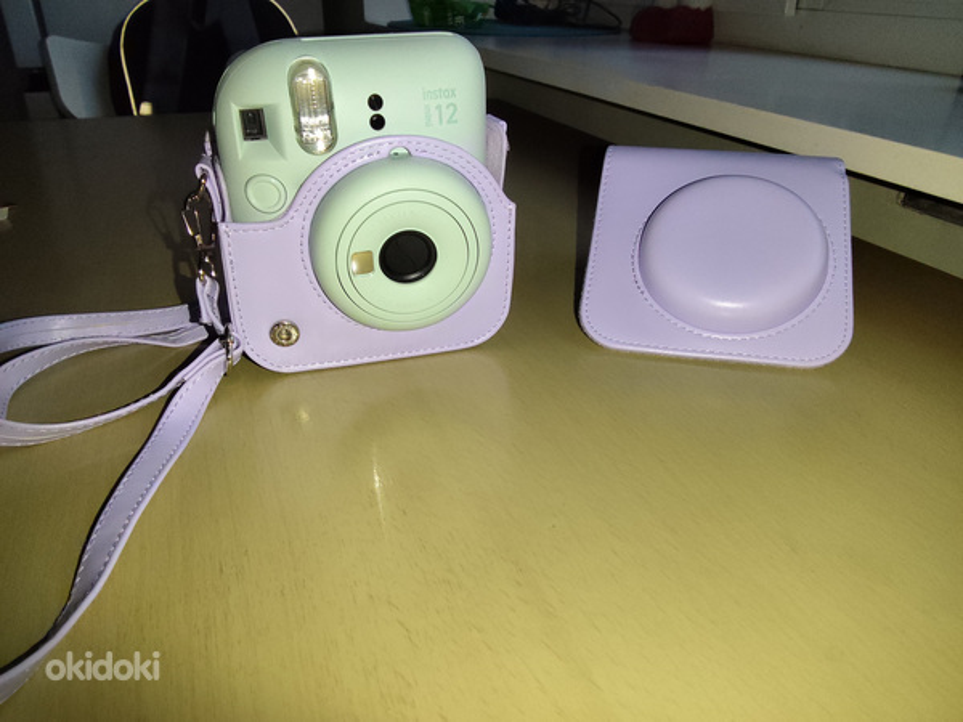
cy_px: 361
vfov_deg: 53.1
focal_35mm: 26
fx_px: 723
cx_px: 482
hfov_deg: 67.3
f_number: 2
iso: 250
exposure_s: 1/50
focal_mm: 2.78
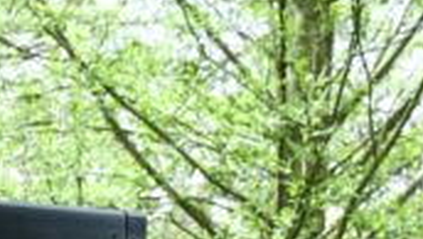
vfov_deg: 4.9
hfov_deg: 7.7
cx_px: -1026
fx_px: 2548
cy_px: 877
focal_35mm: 227
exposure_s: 1/125
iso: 100
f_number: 4.2
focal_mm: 30
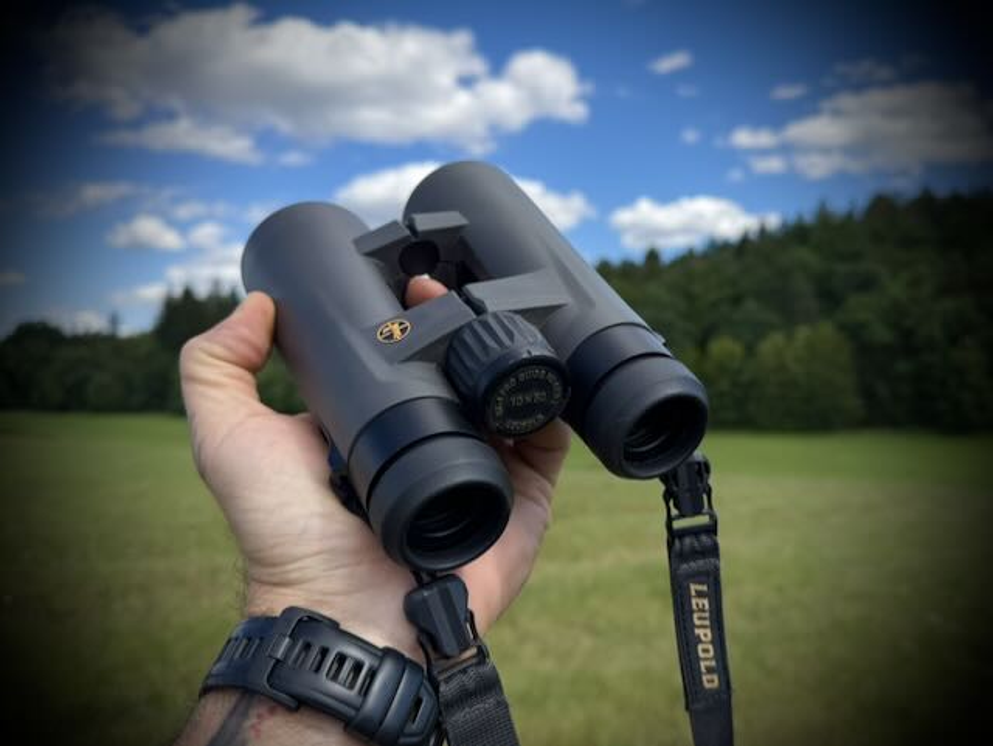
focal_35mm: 24
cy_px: 373
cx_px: 496
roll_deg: -1.5
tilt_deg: +3.0
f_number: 1.78
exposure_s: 1/3584
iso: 80
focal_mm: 6.76
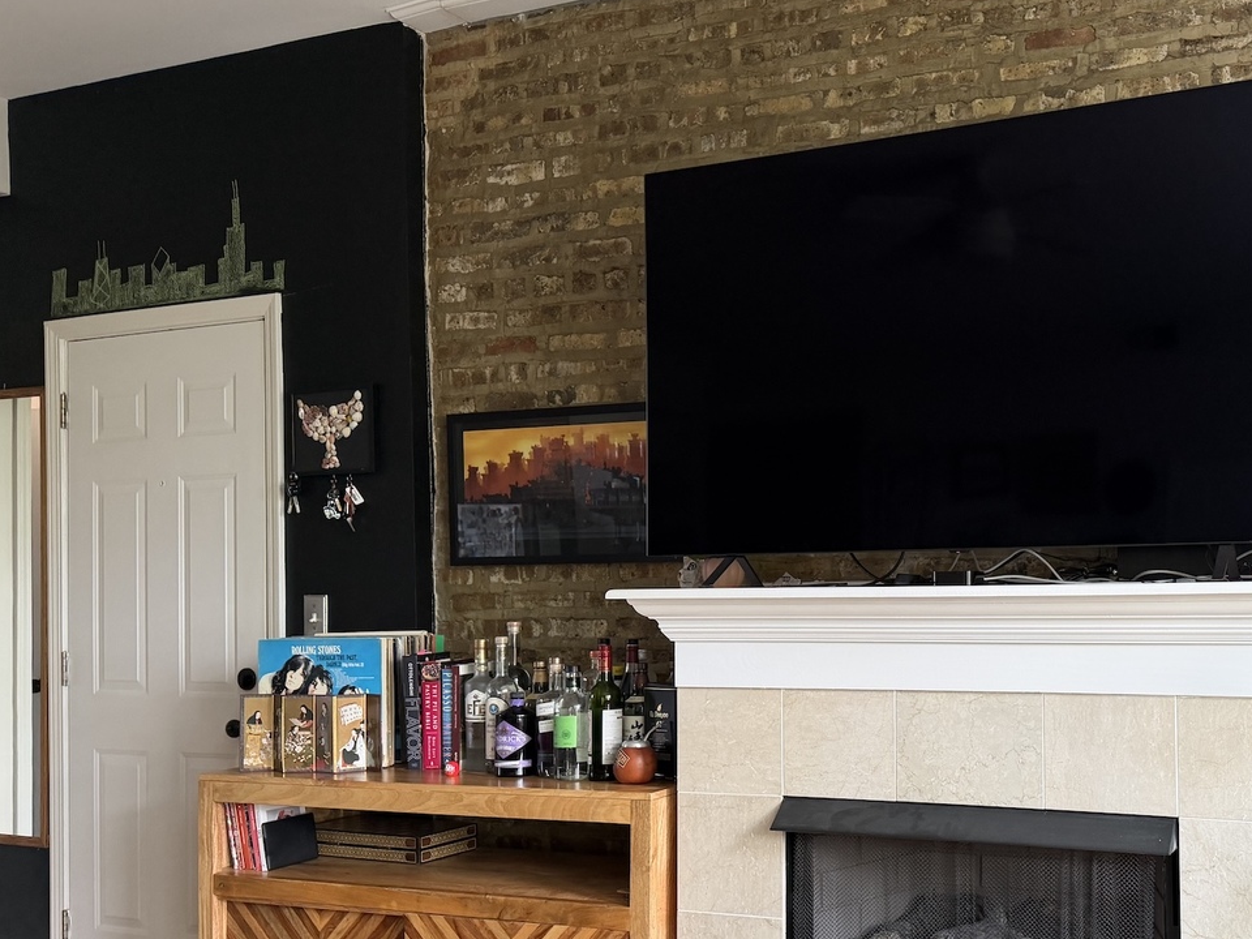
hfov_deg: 49.3
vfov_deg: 39.4
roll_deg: +0.5
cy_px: 589
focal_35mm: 36
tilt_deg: +0.2
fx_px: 1302
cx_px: 936
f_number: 1.78
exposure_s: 1/121
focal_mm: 6.76
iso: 160
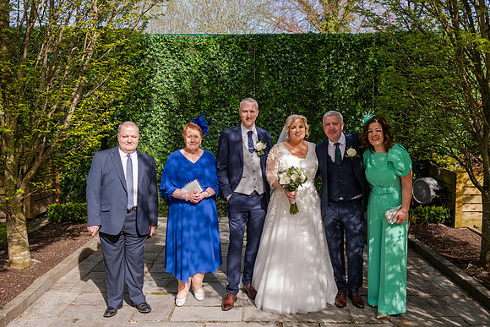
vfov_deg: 38.9
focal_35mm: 34
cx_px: 245
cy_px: 164
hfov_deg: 55.8
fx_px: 463
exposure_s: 1/250
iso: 100
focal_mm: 34
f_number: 5
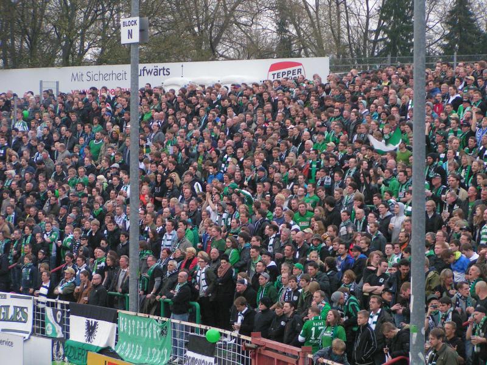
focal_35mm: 131
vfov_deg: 11.3
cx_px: 244
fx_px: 1843
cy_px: 182
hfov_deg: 15.1
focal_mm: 20
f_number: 3.5
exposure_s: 1/125
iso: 200
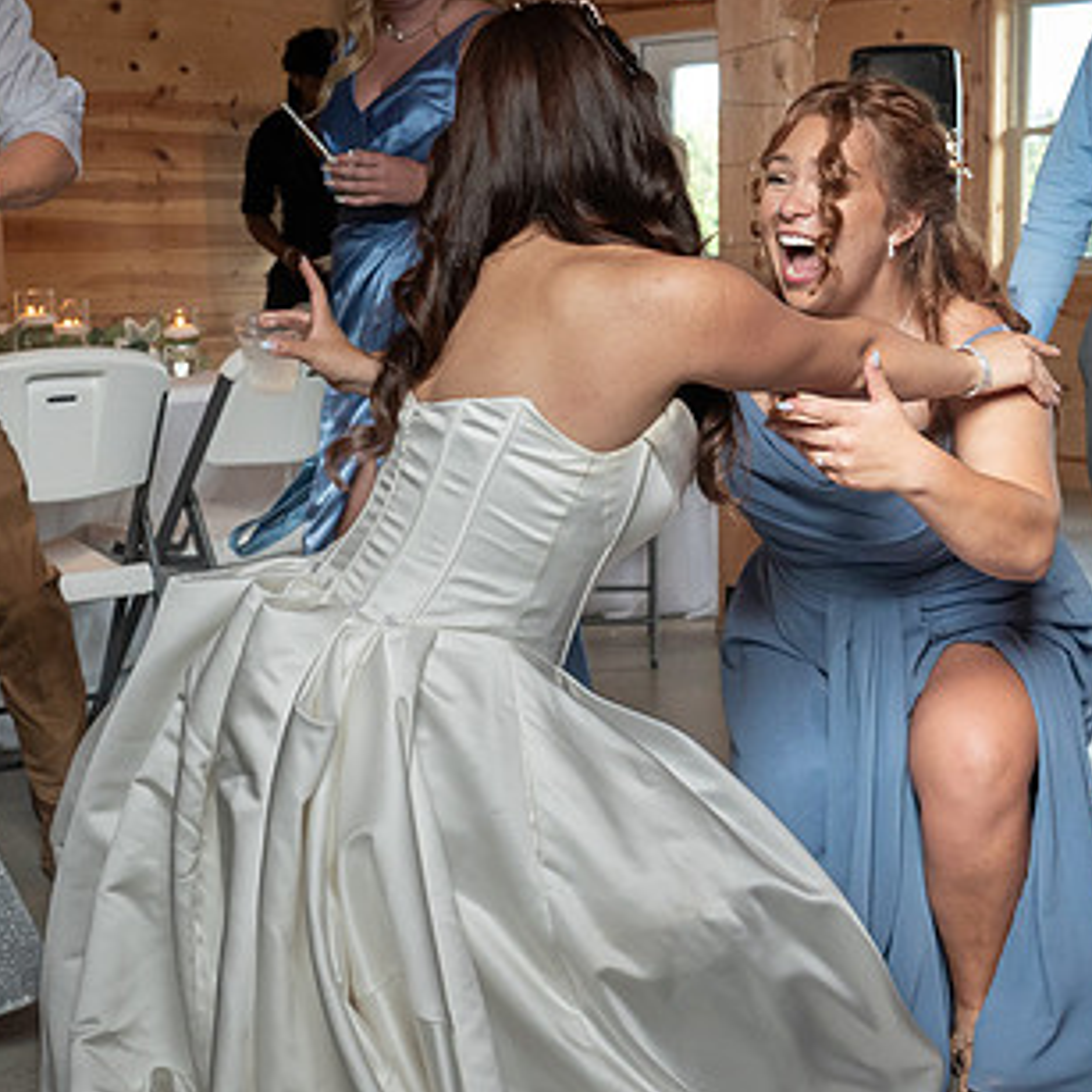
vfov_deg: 30.9
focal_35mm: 55
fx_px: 1963
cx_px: 564
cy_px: 725
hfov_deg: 31.1
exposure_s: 1/200
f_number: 5.6
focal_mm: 24
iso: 2000
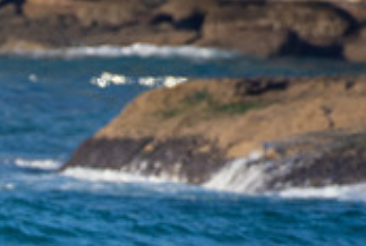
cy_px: 359
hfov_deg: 0.8
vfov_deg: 0.6
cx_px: -231
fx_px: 25562
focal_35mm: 2510
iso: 360
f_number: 5.6
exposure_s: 1/1250
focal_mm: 500
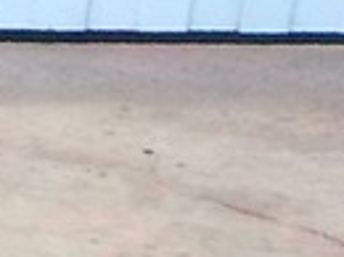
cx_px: -421
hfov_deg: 11.5
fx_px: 1468
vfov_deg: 9.3
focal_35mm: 148
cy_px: 538
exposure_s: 1/10
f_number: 3.3
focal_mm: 4.1
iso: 800
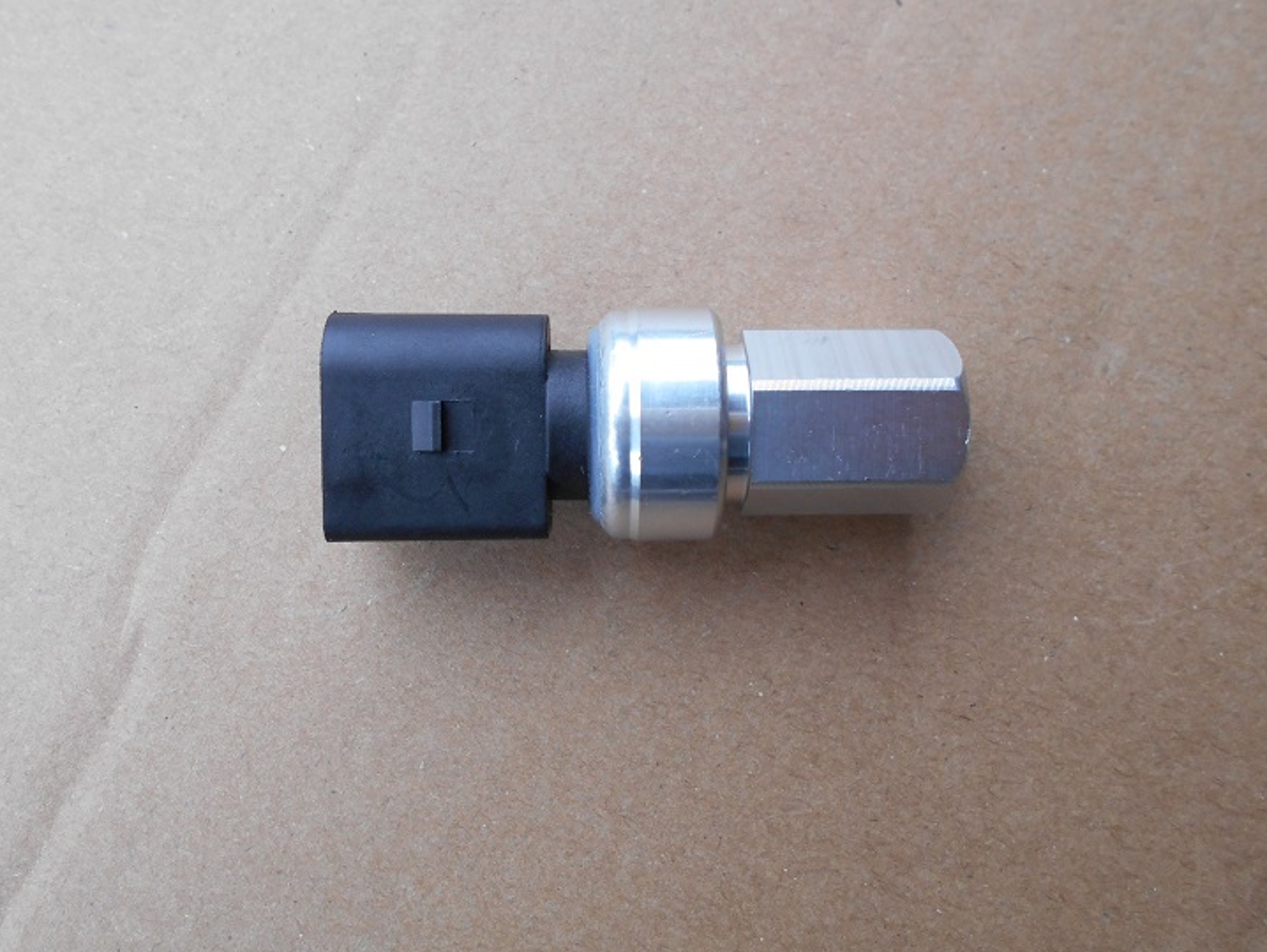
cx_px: 610
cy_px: 452
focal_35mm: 28
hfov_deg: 63.4
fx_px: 1025
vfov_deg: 49.8
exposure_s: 1/30
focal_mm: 4.6
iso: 180
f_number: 3.2
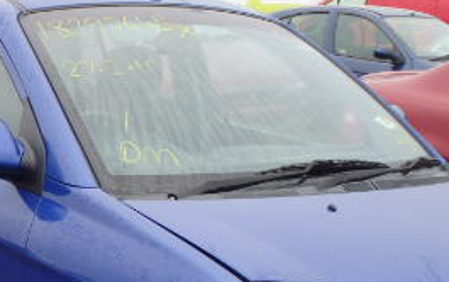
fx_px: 1065
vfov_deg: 14.9
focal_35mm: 87
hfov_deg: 23.7
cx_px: 154
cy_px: 248
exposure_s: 1/100
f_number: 4.4
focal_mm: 6.1
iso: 125
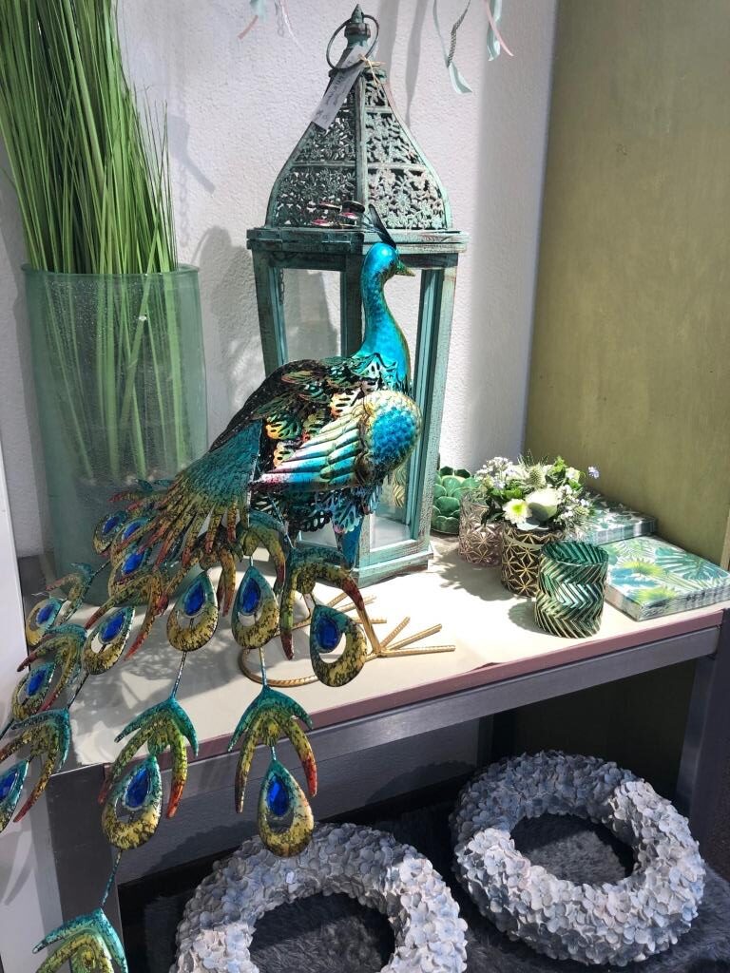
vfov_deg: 63.4
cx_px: 365
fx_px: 787
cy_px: 486
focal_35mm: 28
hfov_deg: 49.7
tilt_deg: -19.2
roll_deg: -1.8
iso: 32
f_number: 1.8
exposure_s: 1/50
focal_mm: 3.99
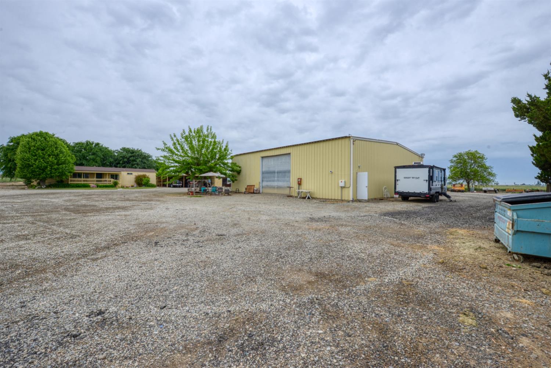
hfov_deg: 104.3
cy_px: 184
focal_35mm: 14
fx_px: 214
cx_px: 276
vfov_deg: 81.2
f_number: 10
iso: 400
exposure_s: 1/320
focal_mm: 14
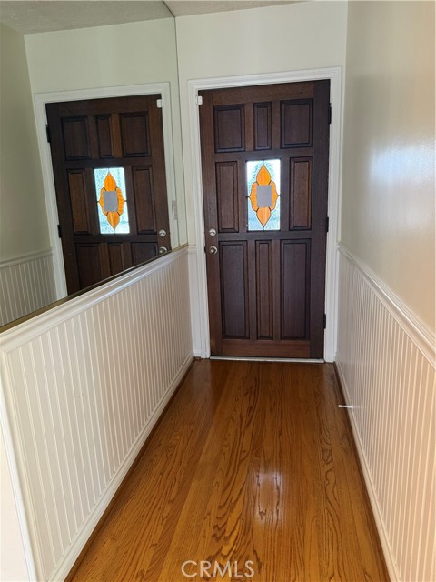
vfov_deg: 71.6
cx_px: 218
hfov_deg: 56.8
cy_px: 291
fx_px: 403
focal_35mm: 24
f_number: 1.78
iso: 400
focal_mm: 6.76
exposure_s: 1/60
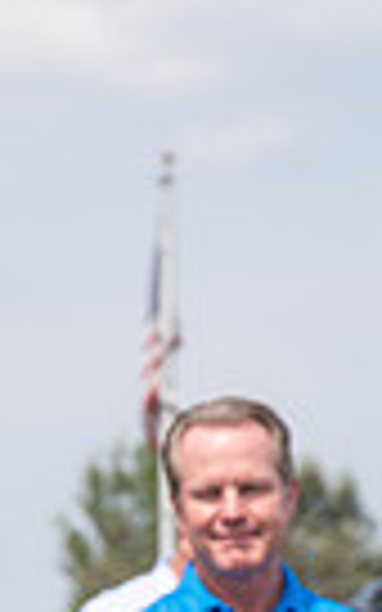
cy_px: 729
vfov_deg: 6.8
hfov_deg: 4.3
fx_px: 5080
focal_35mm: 305
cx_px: -211
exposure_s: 1/1600
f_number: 5
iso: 250
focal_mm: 70
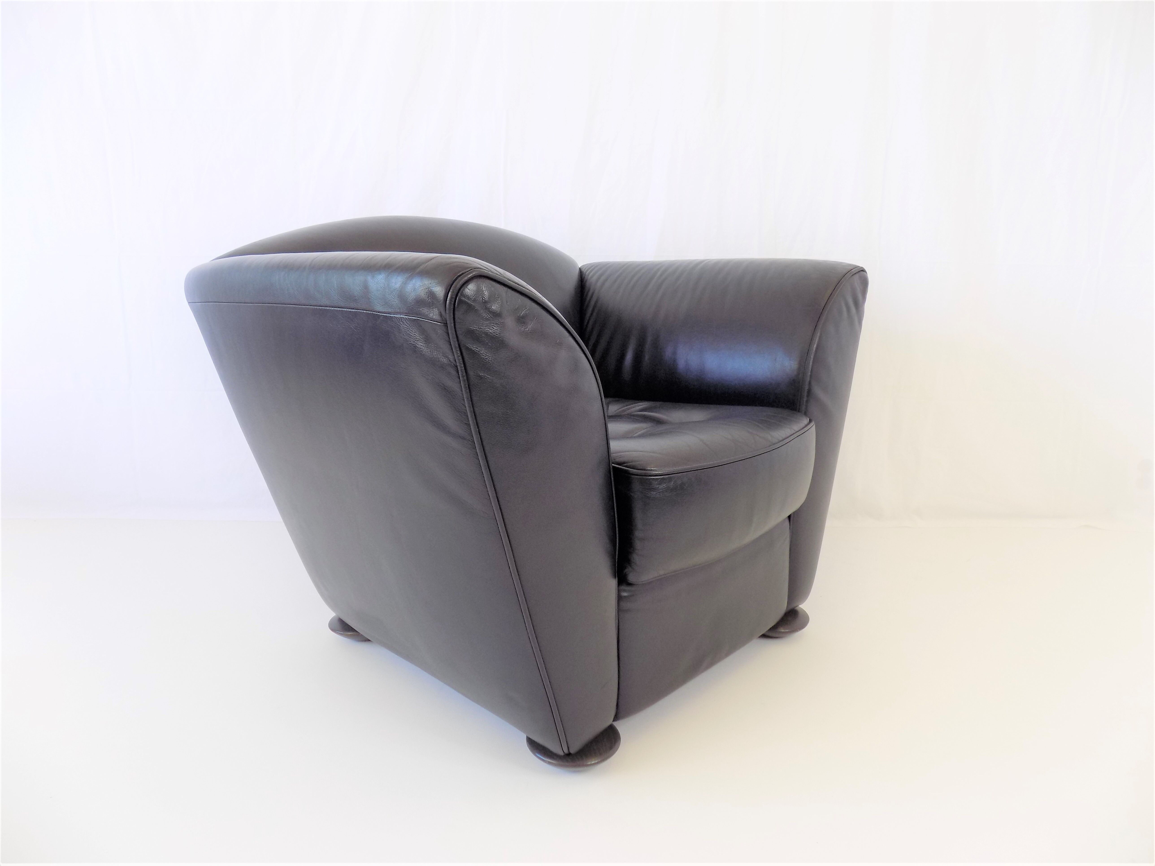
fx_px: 767
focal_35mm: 23
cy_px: 433
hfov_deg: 73.9
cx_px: 578
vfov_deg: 58.9
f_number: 3.1
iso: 80
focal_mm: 4
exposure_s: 1/30
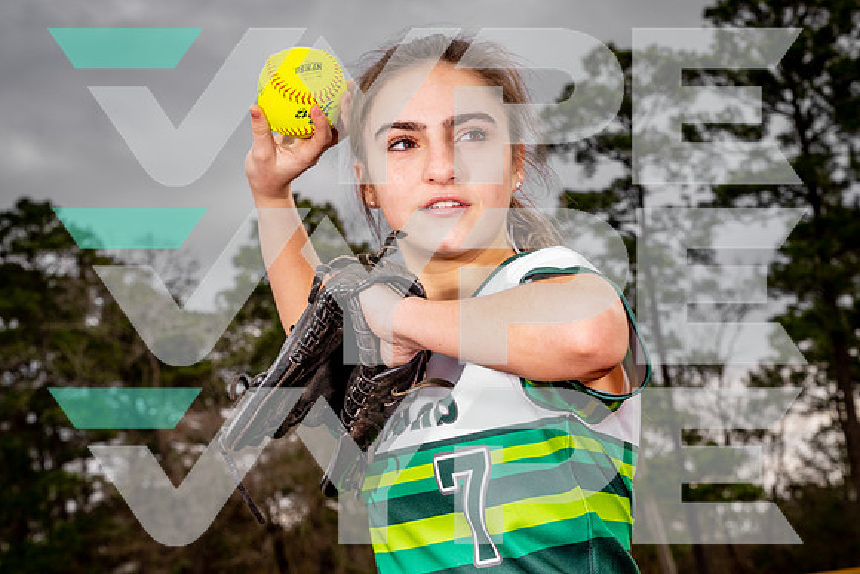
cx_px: 421
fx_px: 2228
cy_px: 335
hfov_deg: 21.8
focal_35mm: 93
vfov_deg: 14.7
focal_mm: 70
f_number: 10
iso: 100
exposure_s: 1/125
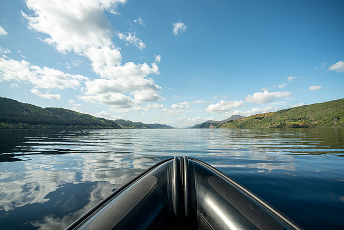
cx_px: 172
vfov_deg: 73.8
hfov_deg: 96.7
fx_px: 153
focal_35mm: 16
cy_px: 115
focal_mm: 16
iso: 160
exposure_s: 1/800
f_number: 7.1
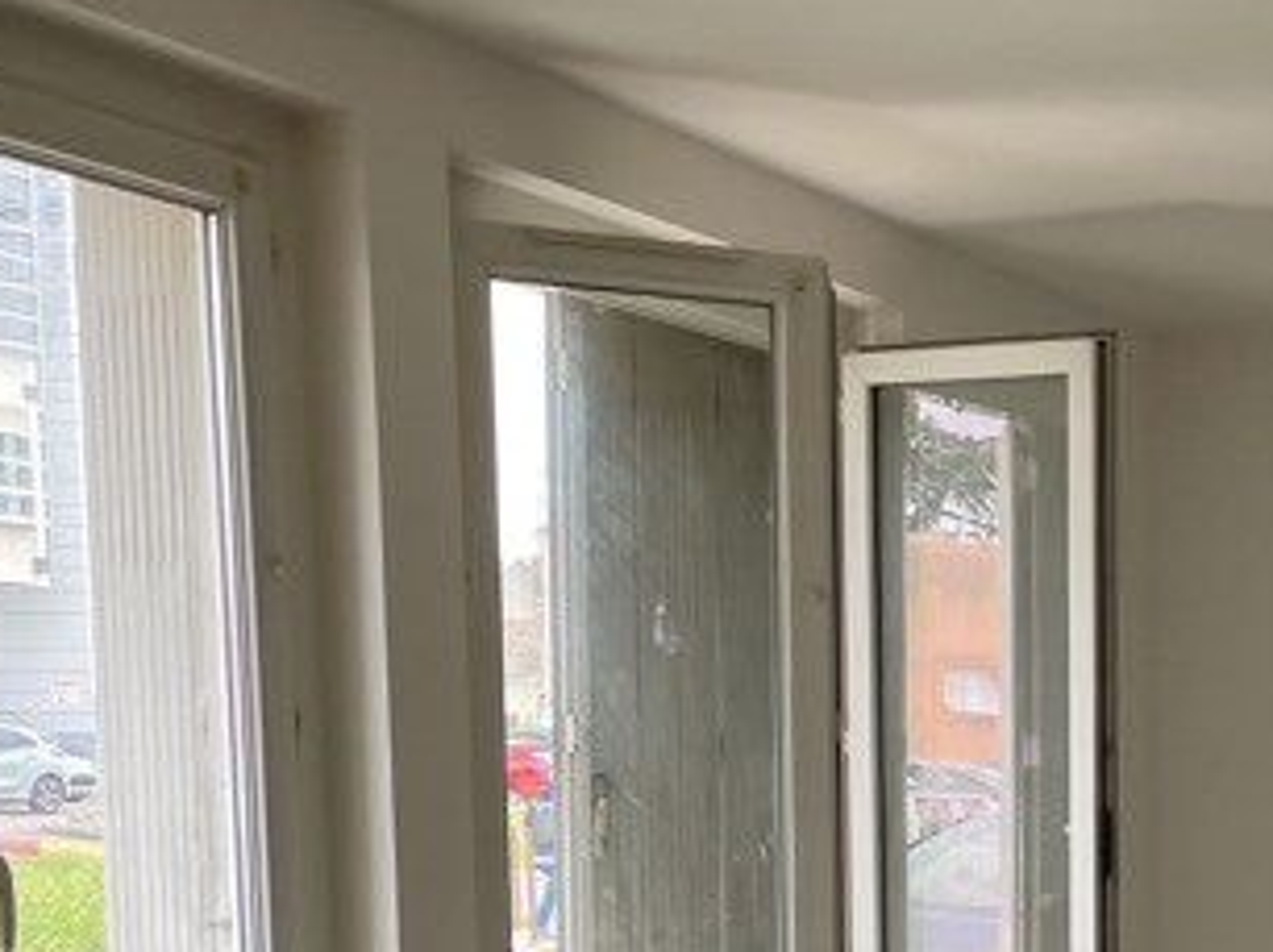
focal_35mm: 68
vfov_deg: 20.5
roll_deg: -0.4
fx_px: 2499
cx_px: 1302
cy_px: 1077
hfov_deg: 26.9
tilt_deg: -7.5
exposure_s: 1/122
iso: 100
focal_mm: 5.1
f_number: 1.6
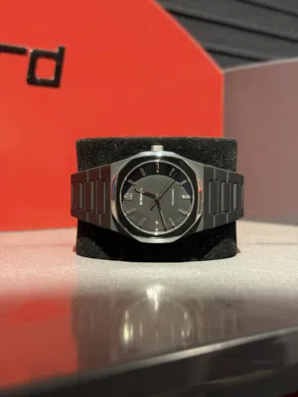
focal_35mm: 48
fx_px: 551
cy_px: 198
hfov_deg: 30.3
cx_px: 149
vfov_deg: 39.7
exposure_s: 1/33
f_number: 1.78
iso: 250
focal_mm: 6.76
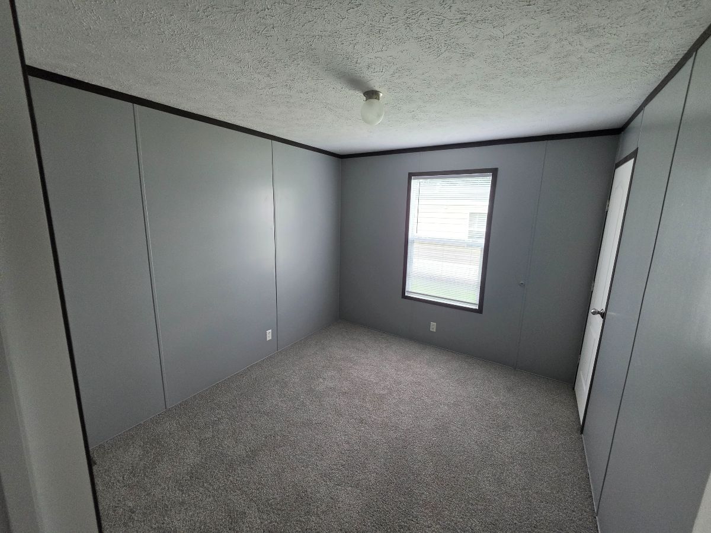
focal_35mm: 13
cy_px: 266
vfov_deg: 89.9
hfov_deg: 106.2
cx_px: 356
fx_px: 267
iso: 500
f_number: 1.9
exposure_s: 1/359
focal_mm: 2.2
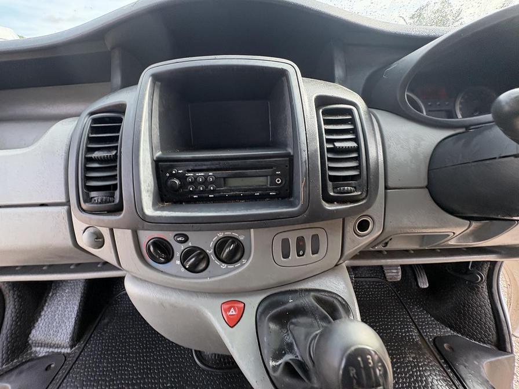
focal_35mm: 14
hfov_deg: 102.1
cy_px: 194
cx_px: 260
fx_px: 210
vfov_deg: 85.7
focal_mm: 2.22
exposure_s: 1/135
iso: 125
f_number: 2.2
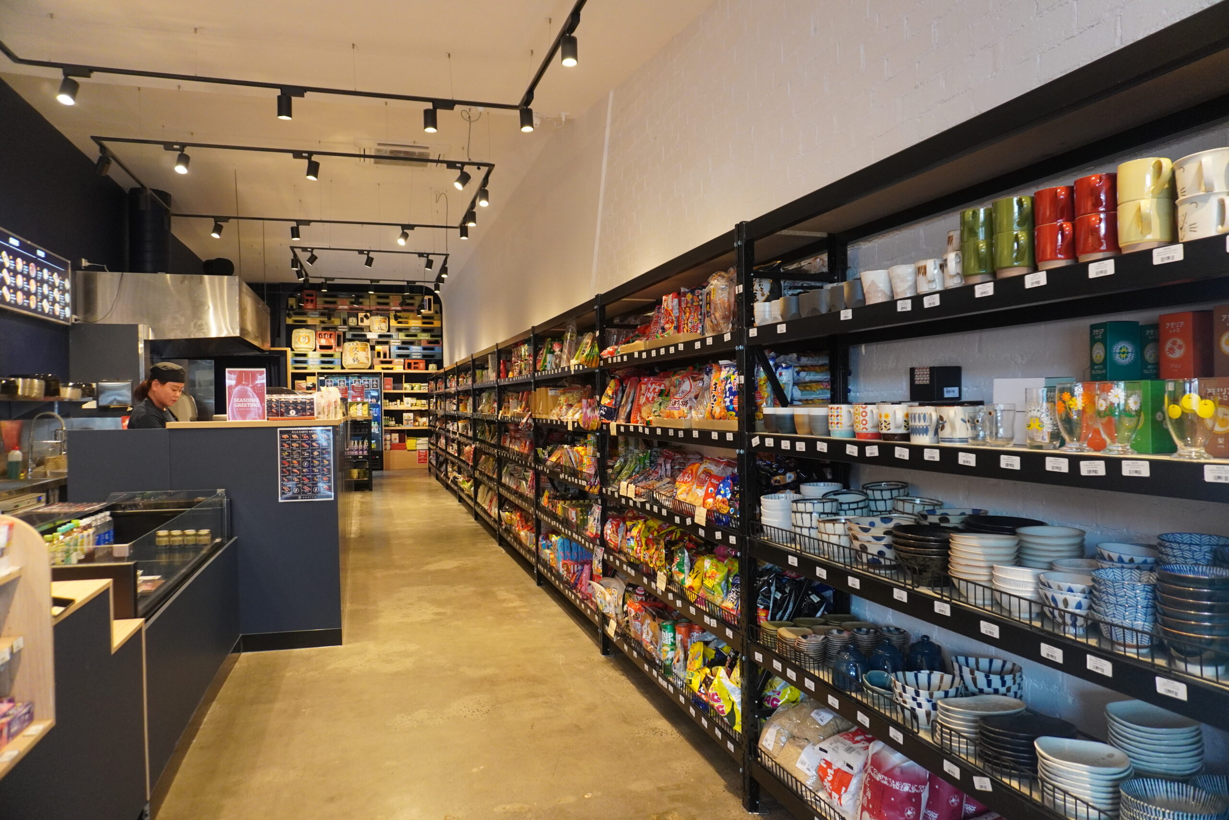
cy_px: 410
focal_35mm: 24
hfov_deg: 73.7
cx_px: 614
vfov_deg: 53.1
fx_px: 819
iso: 1600
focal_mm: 16
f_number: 4
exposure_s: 1/160
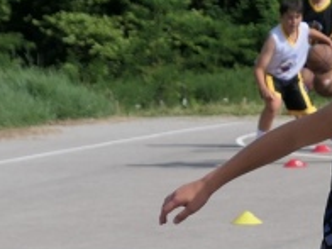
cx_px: 298
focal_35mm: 319
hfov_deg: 6.2
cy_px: 122
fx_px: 3060
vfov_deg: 4.7
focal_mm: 26.4
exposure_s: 1/1600
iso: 125
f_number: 3.5
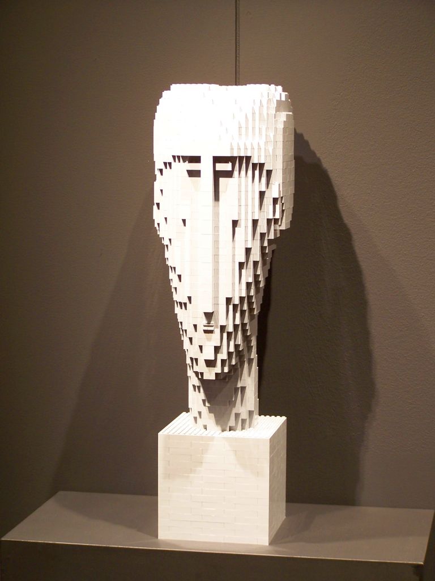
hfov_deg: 15.7
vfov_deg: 20.9
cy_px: 290
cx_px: 218
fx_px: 1575
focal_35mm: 94
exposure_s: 1/4
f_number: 3.2
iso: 80
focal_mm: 15.6
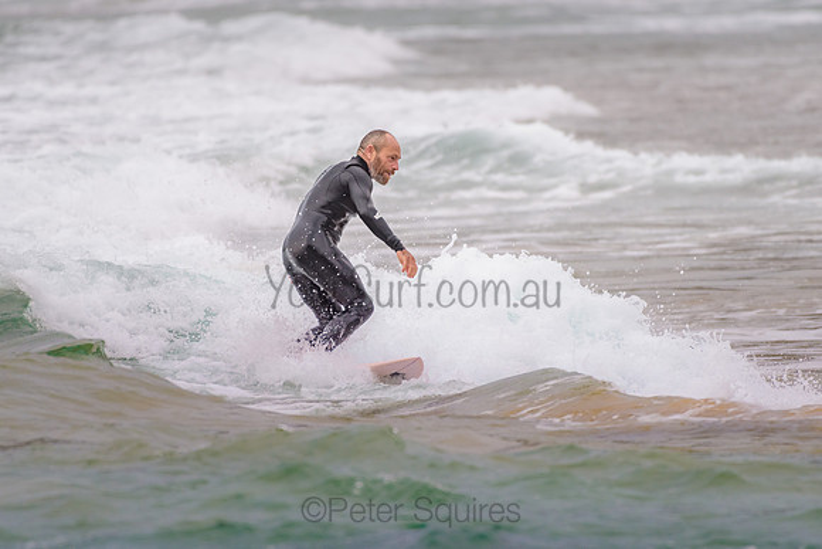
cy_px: 274
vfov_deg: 2.2
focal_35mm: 613
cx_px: 411
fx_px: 13998
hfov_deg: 3.4
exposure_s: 1/800
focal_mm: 500
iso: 250
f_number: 5.6
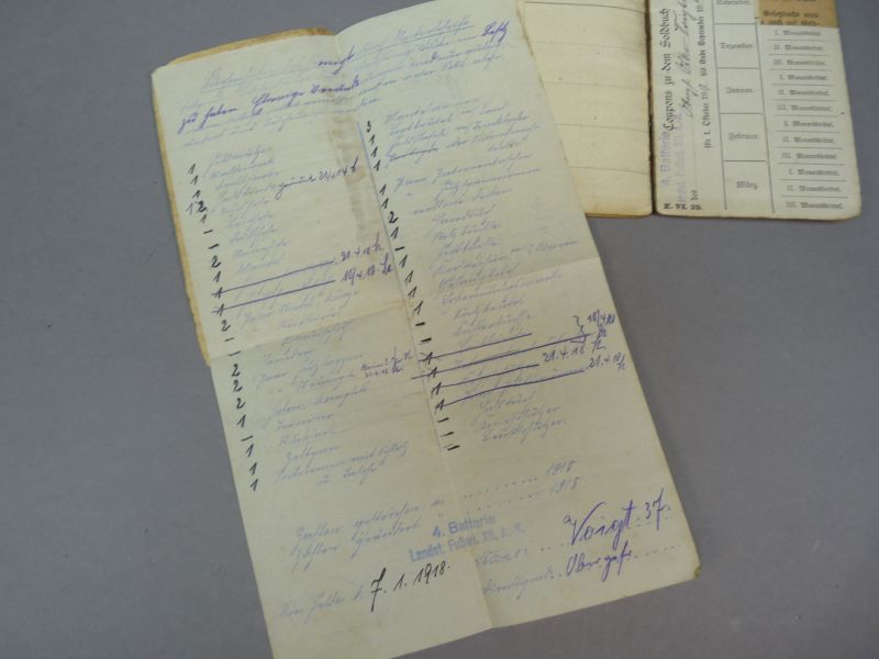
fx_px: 686
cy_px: 330
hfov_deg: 65.3
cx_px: 440
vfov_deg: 51.4
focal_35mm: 27
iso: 100
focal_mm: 4.8
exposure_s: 1/50
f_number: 2.8
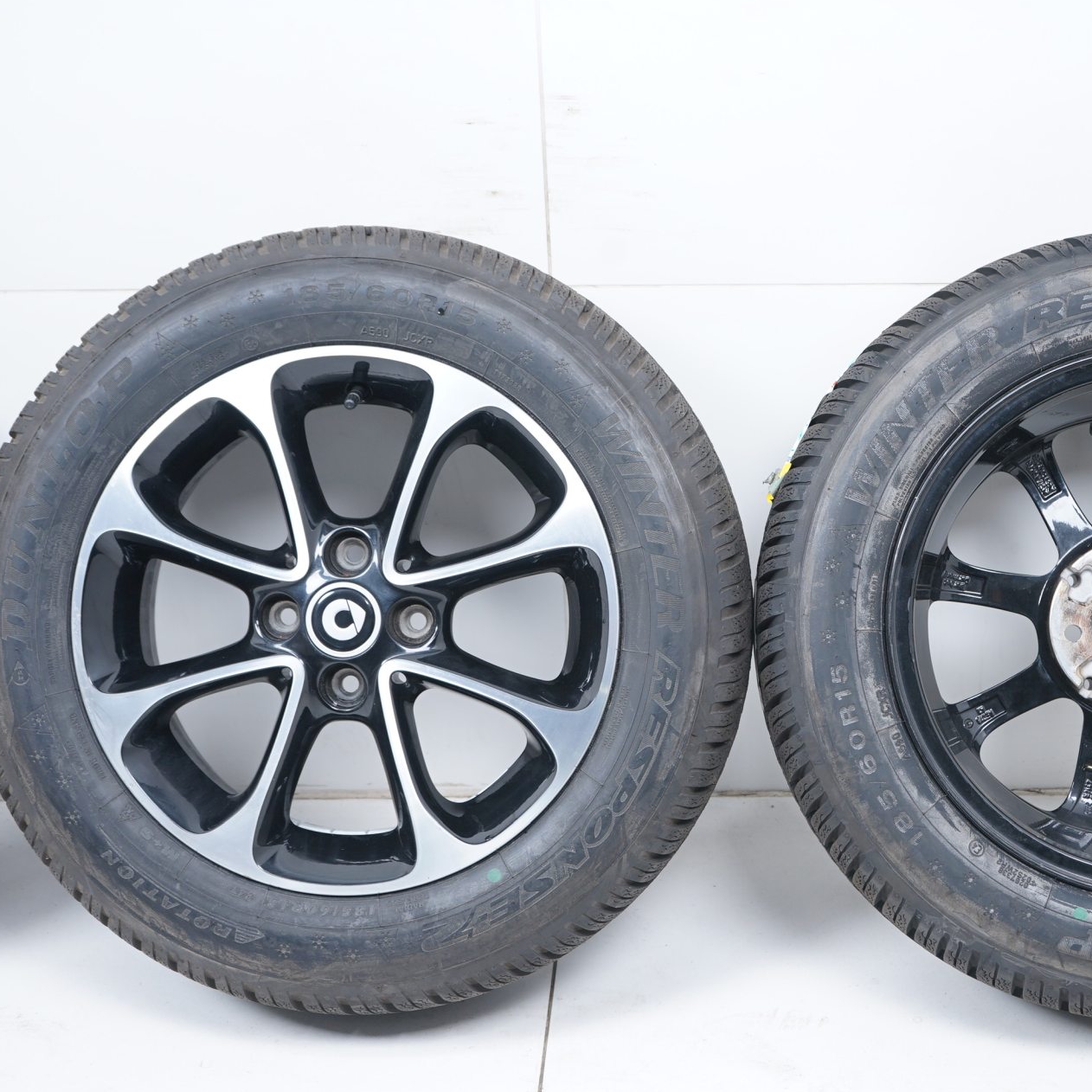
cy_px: 546
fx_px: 2213
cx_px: 741
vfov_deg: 27.7
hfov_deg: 27.5
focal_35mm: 62
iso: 250
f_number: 5.6
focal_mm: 48
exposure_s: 1/125
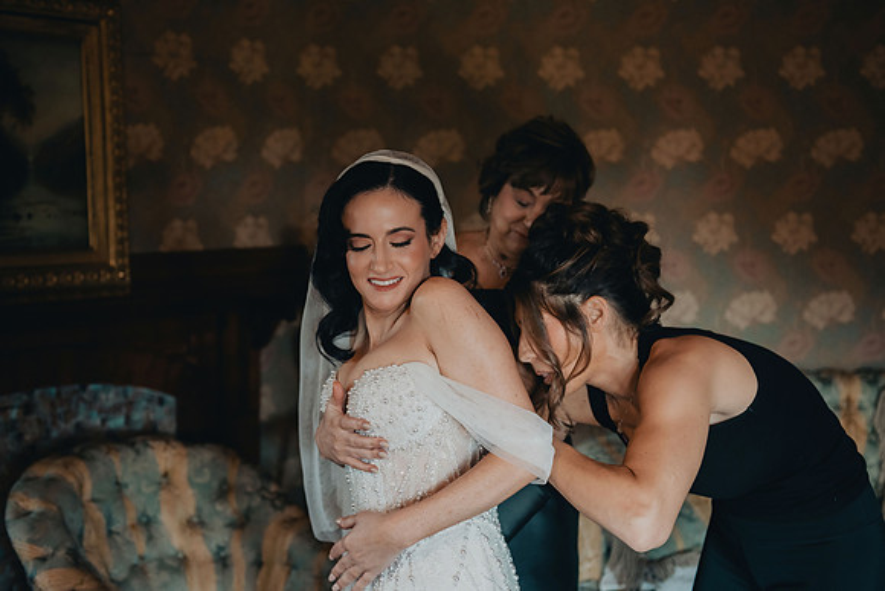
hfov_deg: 46.4
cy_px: 296
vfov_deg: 31.9
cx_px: 442
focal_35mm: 42
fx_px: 1033
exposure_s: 1/250
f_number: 2.8
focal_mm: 42
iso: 2000
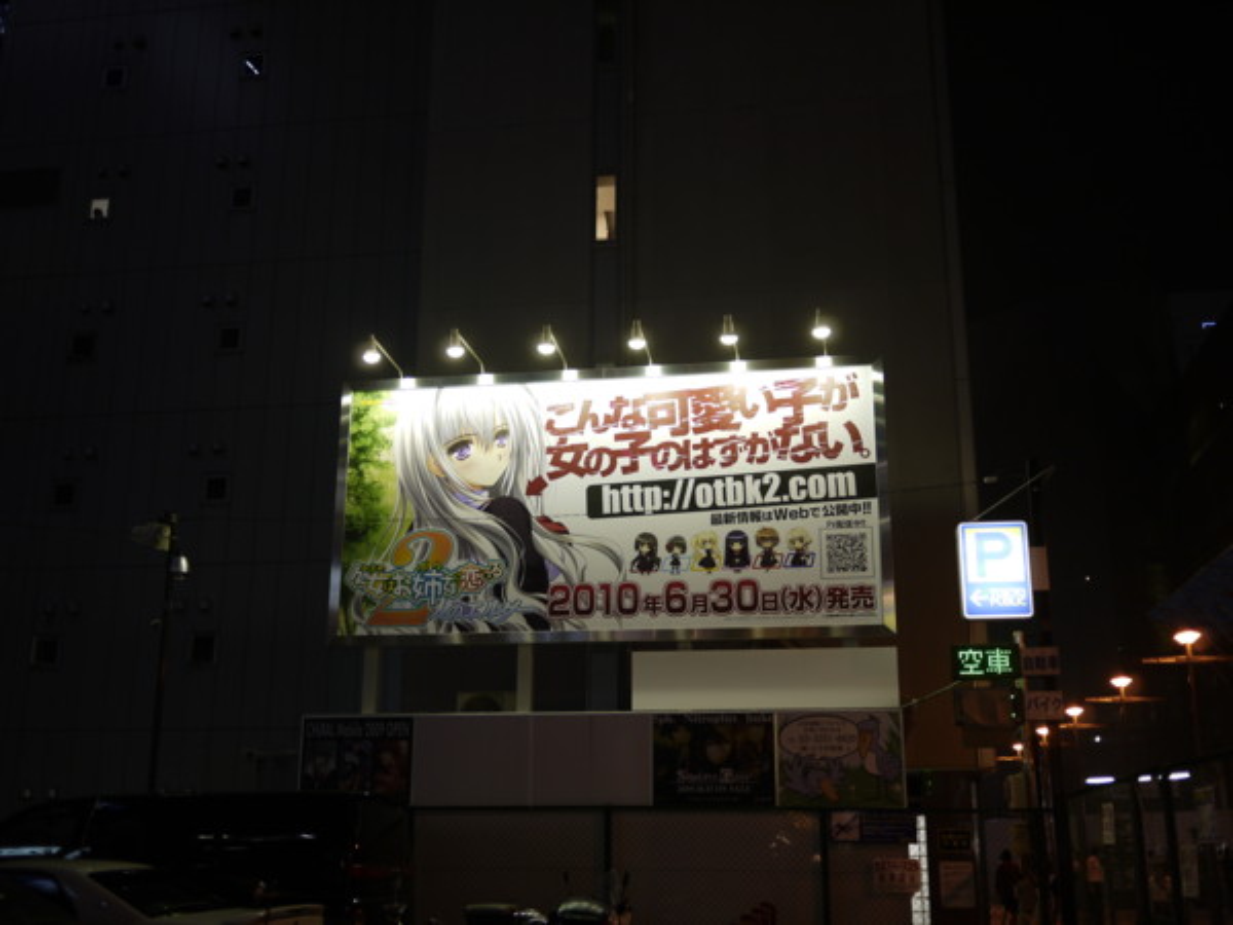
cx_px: 616
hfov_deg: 46.8
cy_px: 462
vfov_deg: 36.0
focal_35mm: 40
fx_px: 1425
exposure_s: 1/50
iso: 100
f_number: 1.7
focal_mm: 20
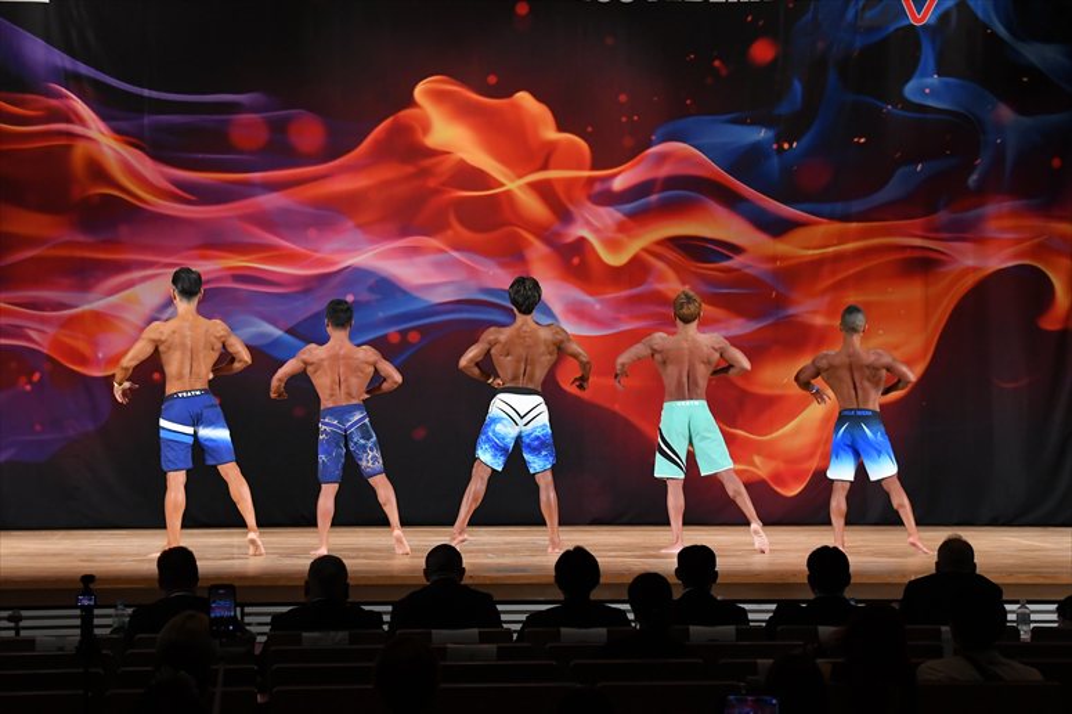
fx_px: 3036
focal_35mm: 102
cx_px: 536
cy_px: 357
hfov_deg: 20.0
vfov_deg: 13.4
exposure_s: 1/400
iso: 3200
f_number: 5.6
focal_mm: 68
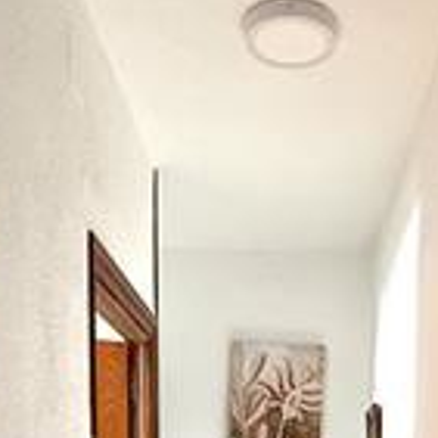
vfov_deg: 24.7
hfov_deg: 30.2
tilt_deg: -8.9
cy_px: 631
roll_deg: -1.4
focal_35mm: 56
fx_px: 802
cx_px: 308
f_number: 2.2
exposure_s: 1/60
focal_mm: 2.22
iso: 500
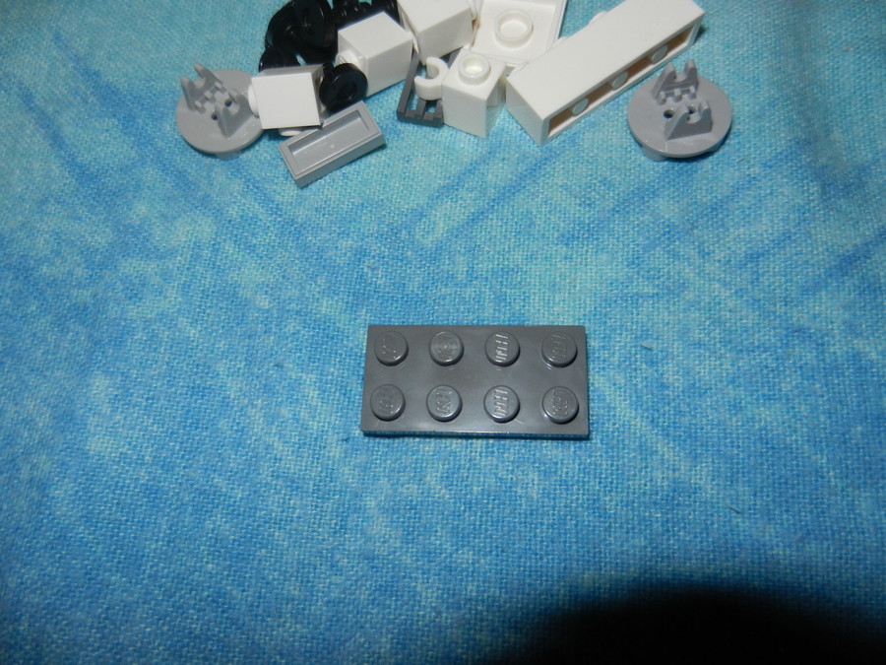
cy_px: 332
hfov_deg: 69.4
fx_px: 640
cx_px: 443
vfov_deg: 54.9
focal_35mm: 25
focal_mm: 4.5
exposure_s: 1/30
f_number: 7
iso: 200
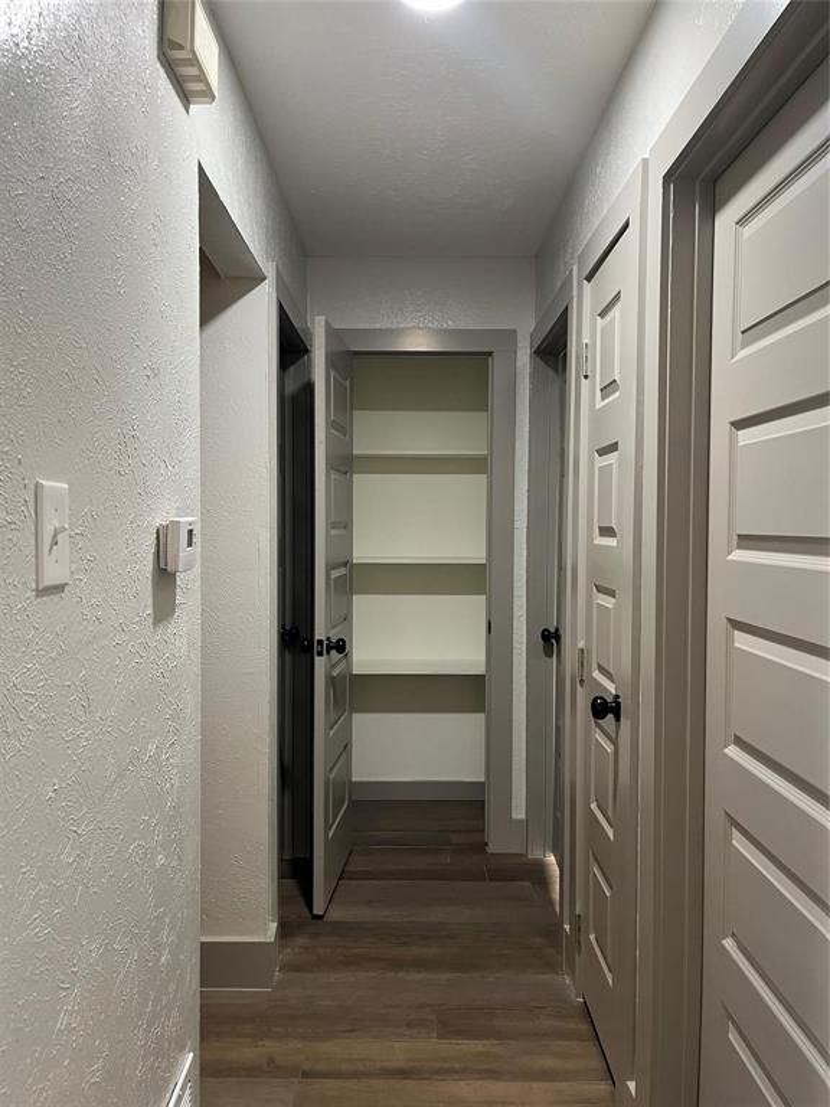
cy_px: 554
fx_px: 831
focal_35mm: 26
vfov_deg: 67.3
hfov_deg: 53.1
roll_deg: -0.2
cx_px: 415
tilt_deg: -2.6
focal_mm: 5.1
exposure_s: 1/60
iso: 200
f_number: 1.6
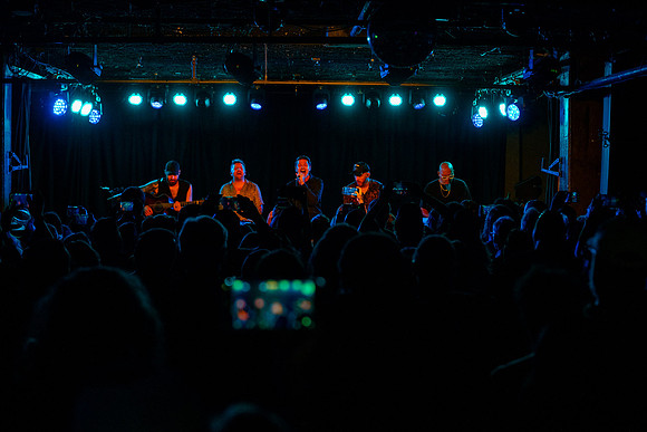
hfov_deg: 28.5
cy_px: 216
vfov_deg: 19.3
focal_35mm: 71
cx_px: 324
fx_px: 1272
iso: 2000
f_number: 3.5
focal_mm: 70
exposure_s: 1/640
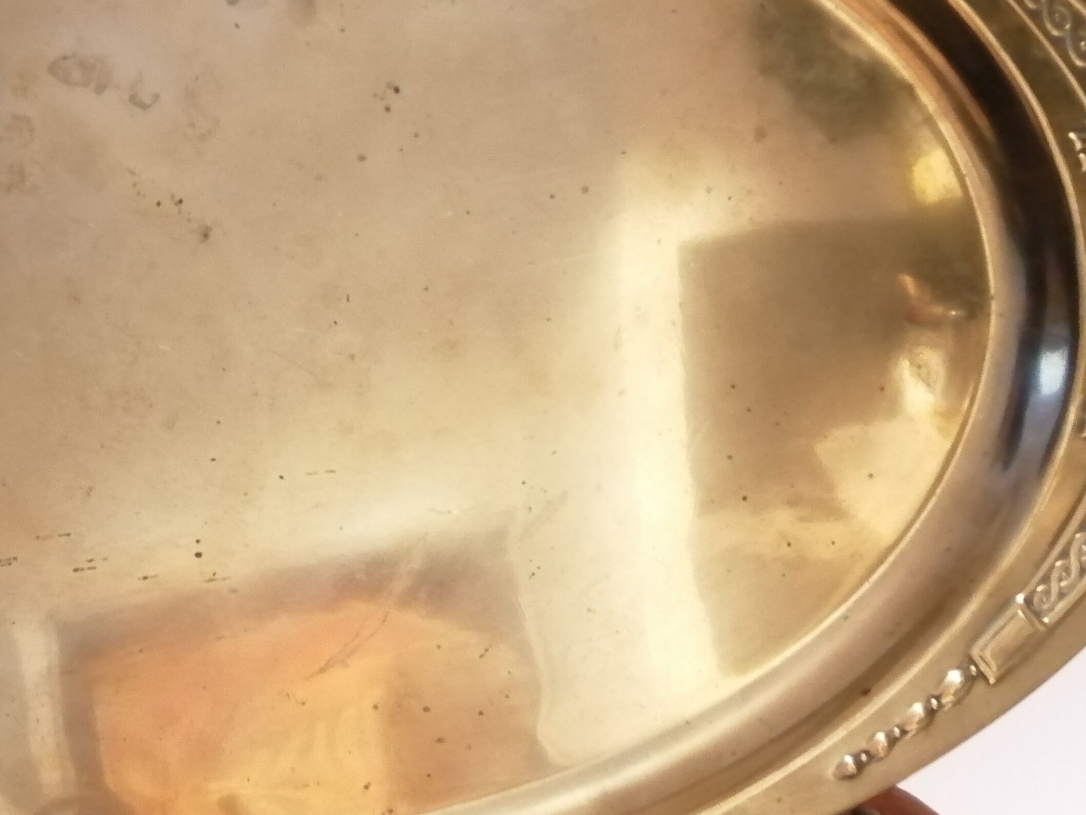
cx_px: 230
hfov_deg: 36.3
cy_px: 391
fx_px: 1600
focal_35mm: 51
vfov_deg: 28.6
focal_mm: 3.6
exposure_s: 1/14.3
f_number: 1.8
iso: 640
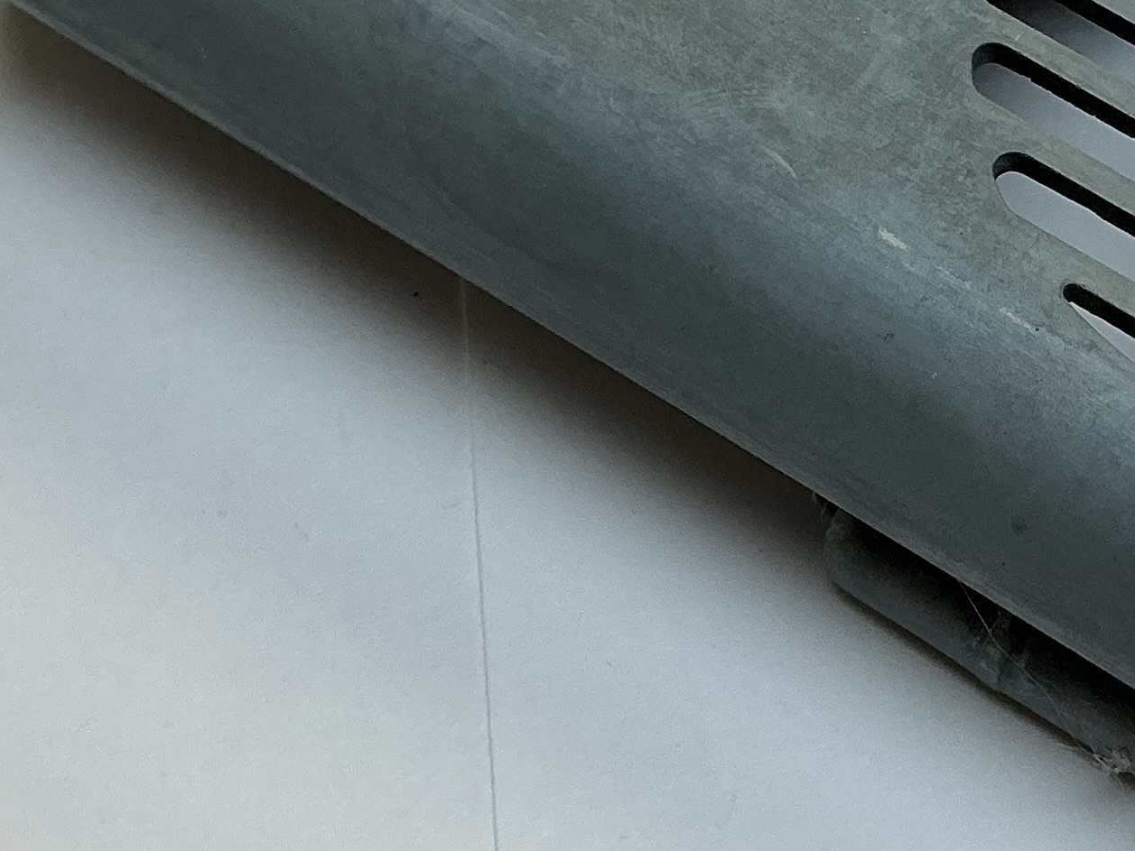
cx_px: 1083
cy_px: 154
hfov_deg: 20.5
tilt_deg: -58.3
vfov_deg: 15.8
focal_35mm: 93
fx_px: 3050
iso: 32
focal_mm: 3
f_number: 1.8
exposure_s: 1/120
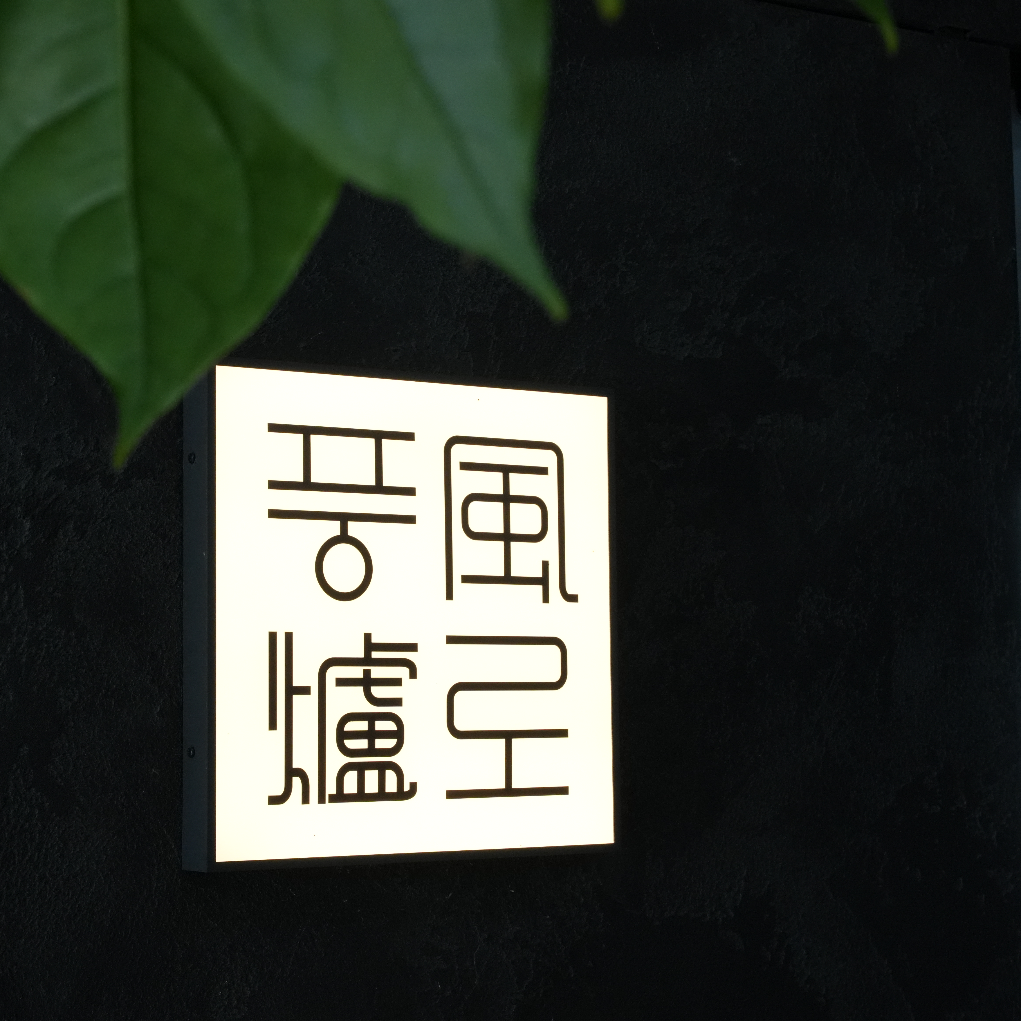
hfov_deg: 23.6
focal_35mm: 73
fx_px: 2440
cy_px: 511
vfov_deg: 23.6
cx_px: 459
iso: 3200
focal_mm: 57.1
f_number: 13
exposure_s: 1/250
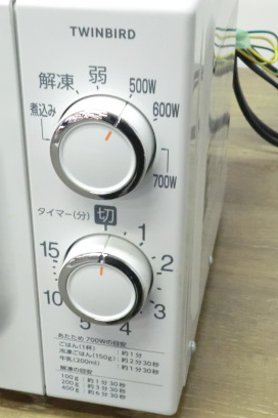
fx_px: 718
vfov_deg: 32.4
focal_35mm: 62
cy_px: 196
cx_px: 118
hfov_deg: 21.9
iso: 800
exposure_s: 1/40
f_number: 3.9
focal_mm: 6.9
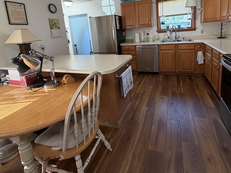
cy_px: 53
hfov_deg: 81.5
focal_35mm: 20
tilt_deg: -9.9
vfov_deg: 63.7
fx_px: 133
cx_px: 126
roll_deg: +4.3
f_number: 2.2
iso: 200
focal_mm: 2.22
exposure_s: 1/60
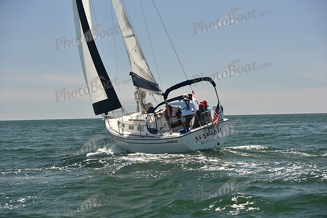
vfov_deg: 19.5
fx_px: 636
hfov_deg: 28.8
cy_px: 109
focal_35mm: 70
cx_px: 164
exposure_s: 1/800
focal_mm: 70
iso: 250
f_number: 5
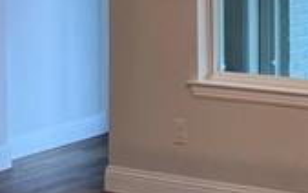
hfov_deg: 16.4
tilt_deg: -0.7
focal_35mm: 125
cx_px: 290
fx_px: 1050
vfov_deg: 10.3
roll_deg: -0.3
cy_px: -66
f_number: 1.6
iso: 125
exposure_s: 1/120
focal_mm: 5.1
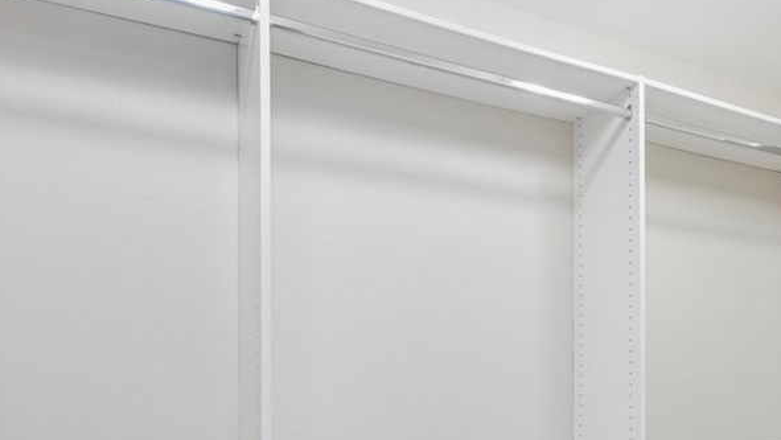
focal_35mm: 29
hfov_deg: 65.6
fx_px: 601
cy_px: 400
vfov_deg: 37.5
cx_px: 460
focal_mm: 16
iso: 125
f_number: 9
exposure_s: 1/3.33
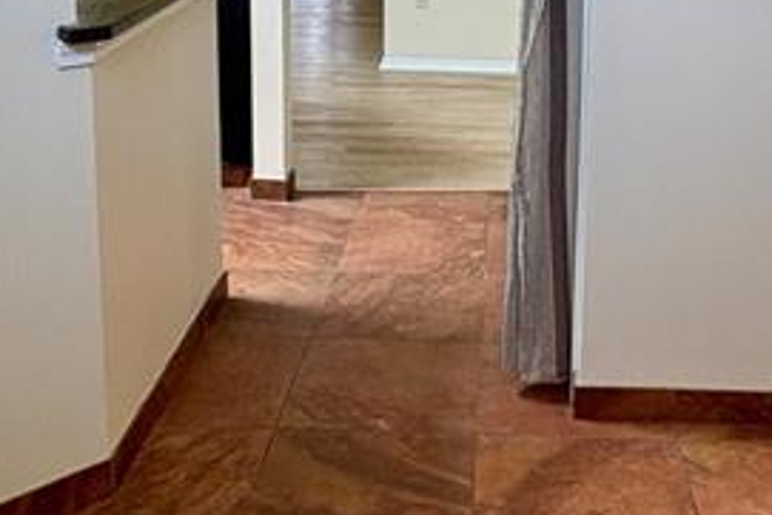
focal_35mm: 55
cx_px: 484
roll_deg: -0.1
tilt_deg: -10.0
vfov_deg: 23.6
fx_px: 1180
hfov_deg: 36.0
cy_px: 6
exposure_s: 1/120
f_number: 2.2
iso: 125
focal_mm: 2.22
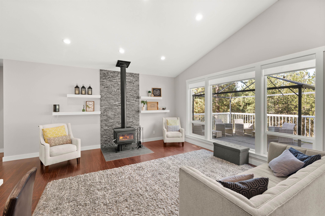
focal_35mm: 16
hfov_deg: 98.2
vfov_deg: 75.1
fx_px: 141
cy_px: 108
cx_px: 162
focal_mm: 15.6
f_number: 8
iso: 200
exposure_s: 1/2
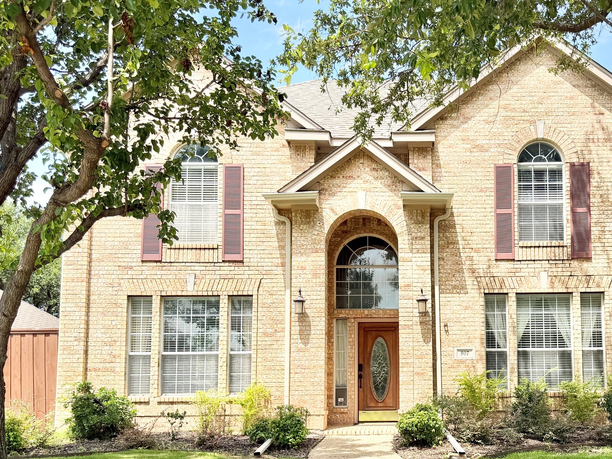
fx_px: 672
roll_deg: +1.0
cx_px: 434
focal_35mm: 38
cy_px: 328
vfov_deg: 37.1
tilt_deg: +5.3
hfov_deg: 47.7
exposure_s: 1/3145
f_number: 1.78
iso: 80
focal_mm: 6.76
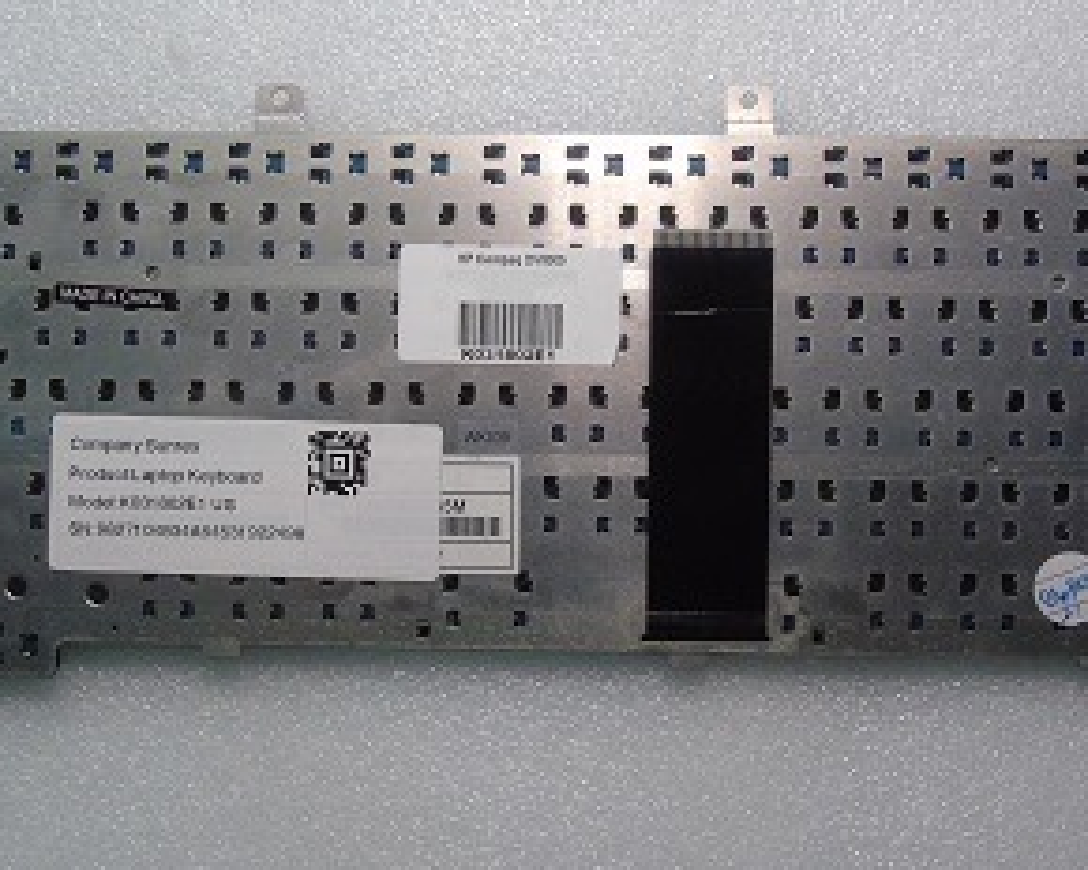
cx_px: 525
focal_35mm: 39
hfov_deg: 46.8
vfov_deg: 38.2
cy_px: 398
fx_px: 1256
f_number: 6.4
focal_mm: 5.2
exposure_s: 1/50
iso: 400
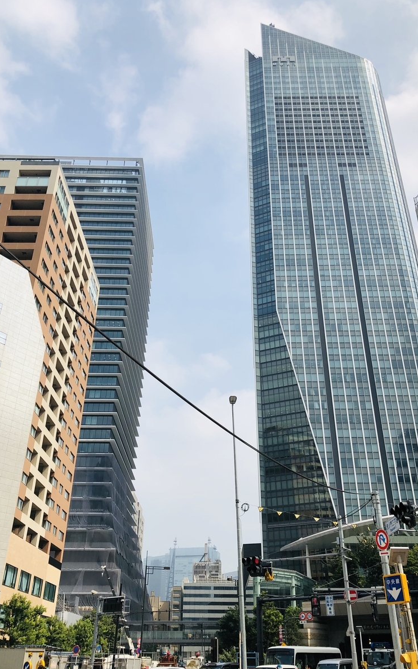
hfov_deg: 41.8
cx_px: 224
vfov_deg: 62.9
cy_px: 337
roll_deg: +0.1
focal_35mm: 30
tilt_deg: +30.0
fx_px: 547
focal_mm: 4
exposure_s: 1/3205
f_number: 1.8
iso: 20
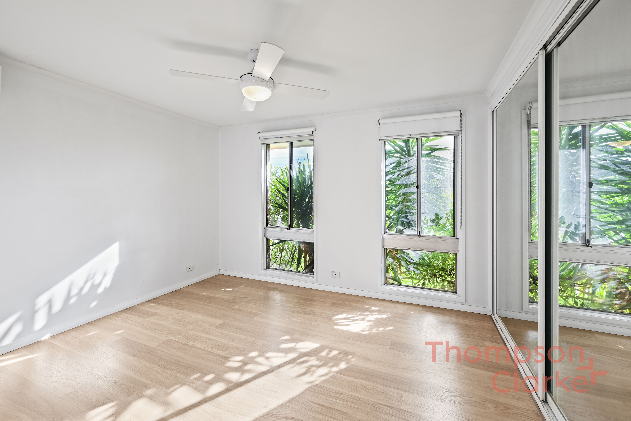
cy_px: 210
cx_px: 316
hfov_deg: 104.2
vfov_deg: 81.3
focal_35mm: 14
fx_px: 245
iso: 100
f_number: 7.1
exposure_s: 1/6
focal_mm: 14
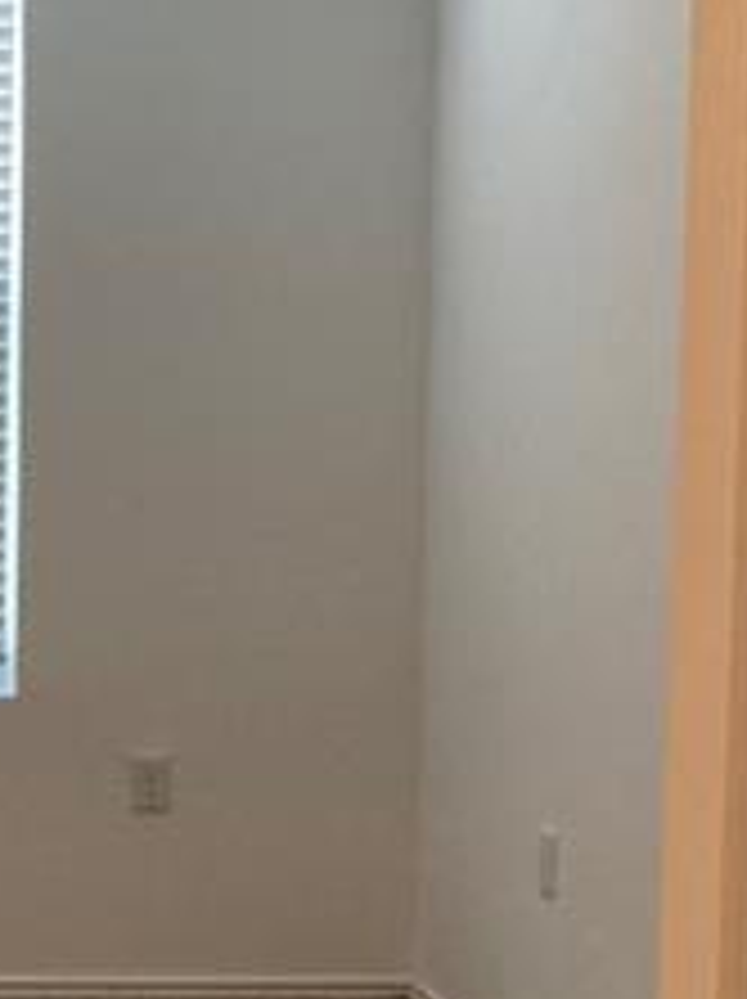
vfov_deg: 20.3
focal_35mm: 97
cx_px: -432
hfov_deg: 14.1
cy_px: 486
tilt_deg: -3.7
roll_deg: +0.5
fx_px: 2796
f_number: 1.8
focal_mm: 3.99
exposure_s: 1/60
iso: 64
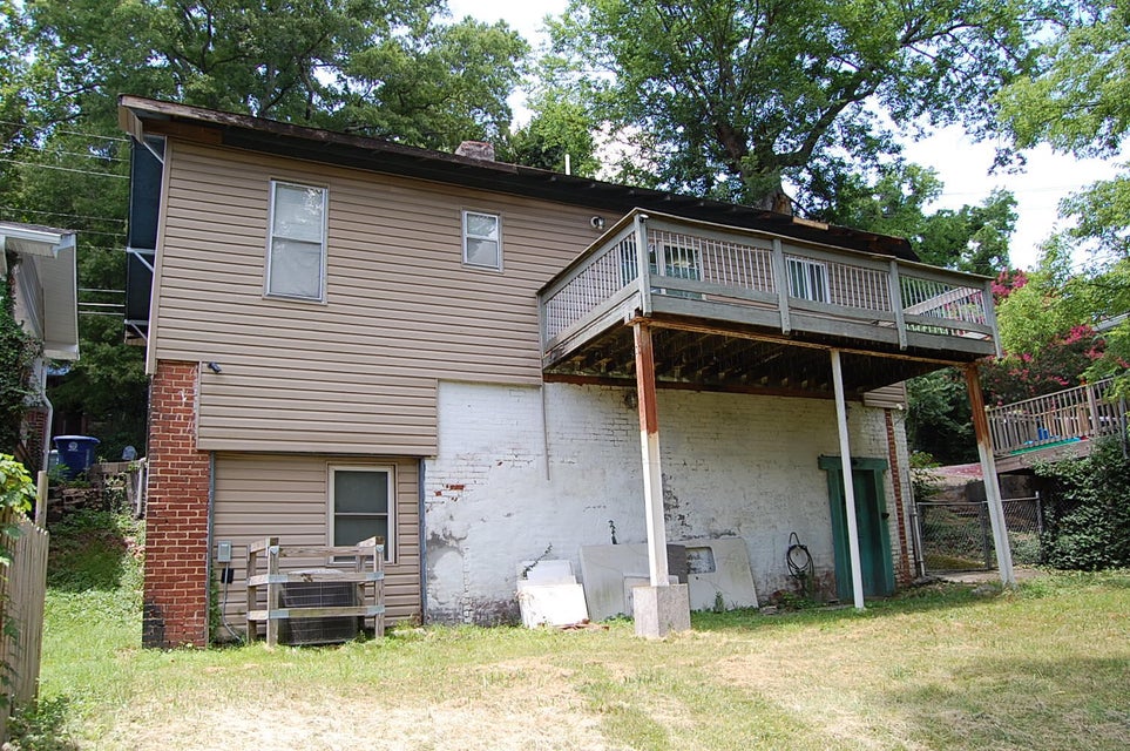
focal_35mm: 27
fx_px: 847
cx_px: 565
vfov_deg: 47.8
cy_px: 376
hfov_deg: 67.4
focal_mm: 18
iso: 200
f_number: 6.3
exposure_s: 1/160
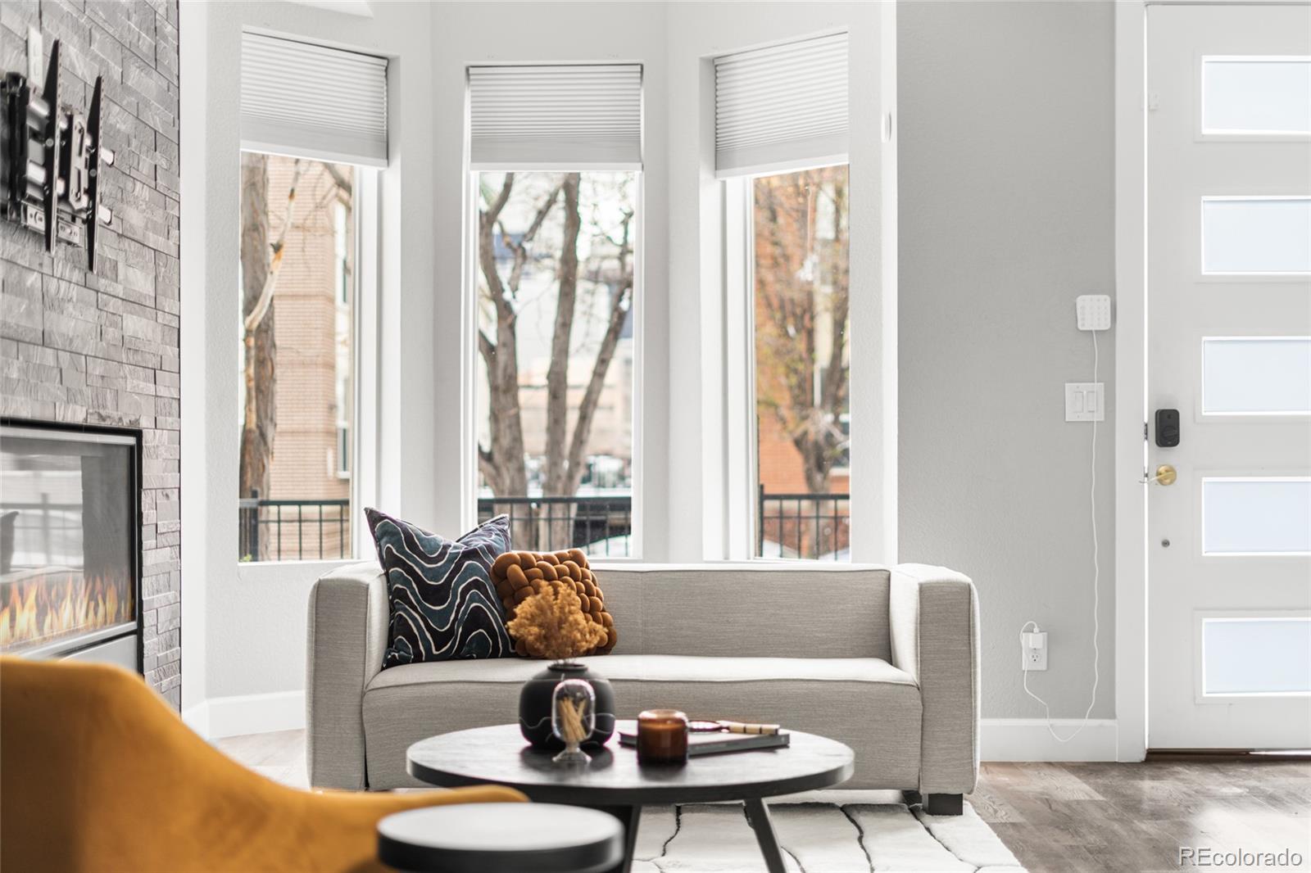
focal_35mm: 50
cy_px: 436
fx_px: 1820
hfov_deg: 39.6
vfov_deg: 27.0
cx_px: 656
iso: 160
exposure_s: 1/5
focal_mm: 50
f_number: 1.8
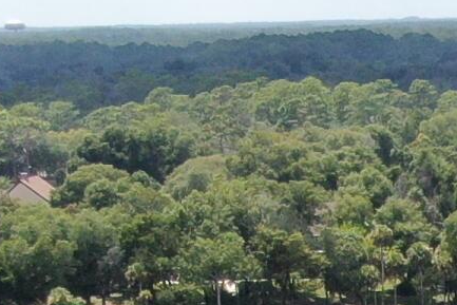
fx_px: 2197
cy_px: 760
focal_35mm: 173
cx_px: 707
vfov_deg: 7.4
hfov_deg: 11.3
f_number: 2.8
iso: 100
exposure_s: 1/1000
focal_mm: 4.39
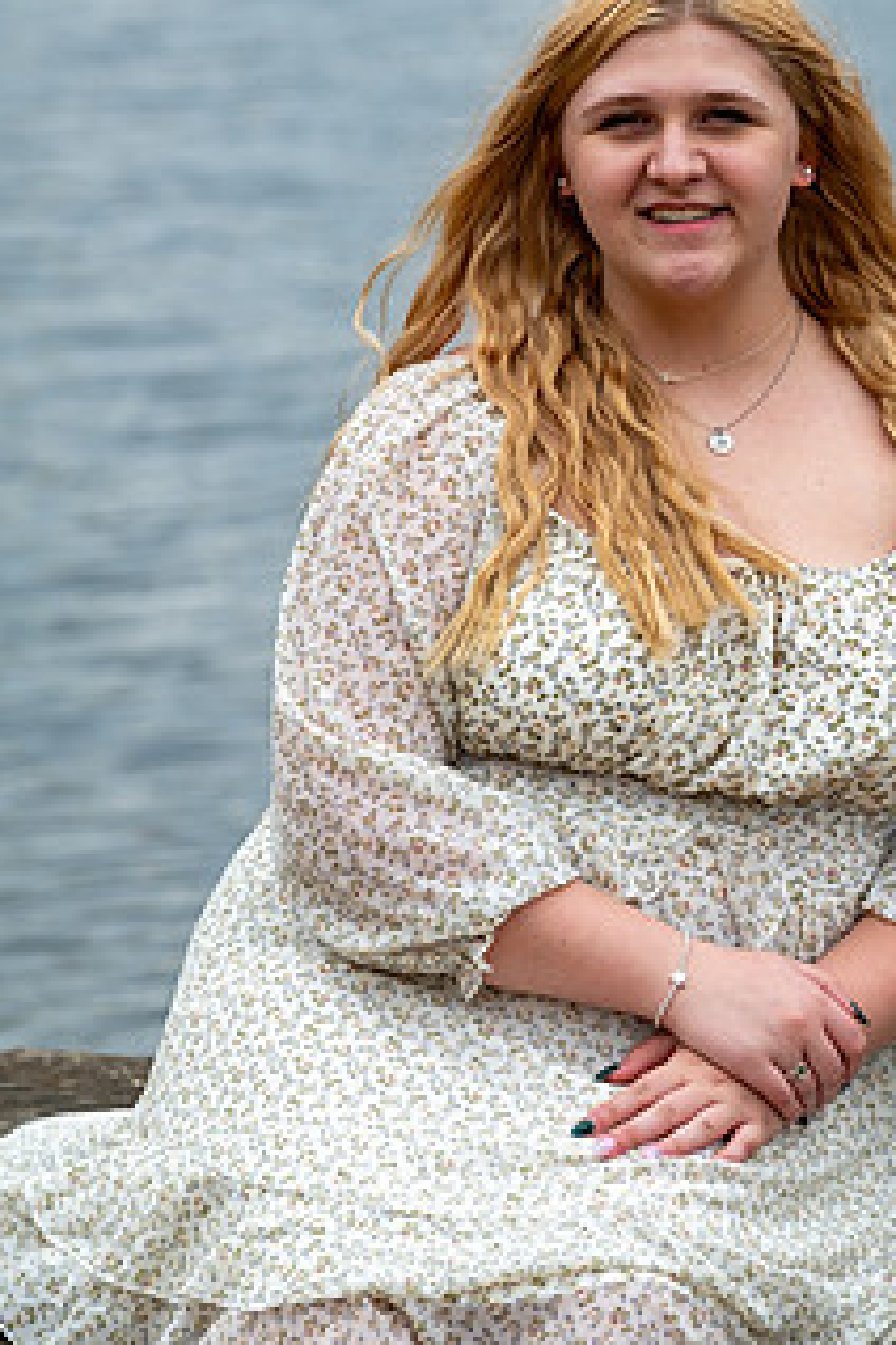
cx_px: 592
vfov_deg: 9.9
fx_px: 7765
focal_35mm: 208
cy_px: 529
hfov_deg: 6.6
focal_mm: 98.2
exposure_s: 1/400
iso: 250
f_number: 4
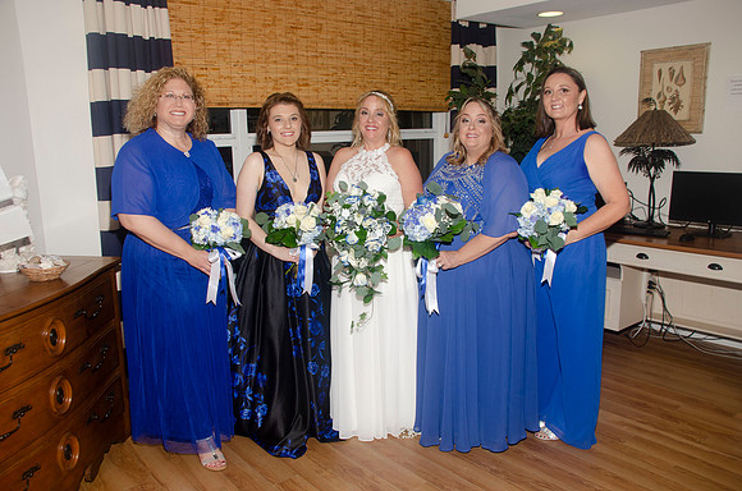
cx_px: 371
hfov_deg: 62.0
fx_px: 617
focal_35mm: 30
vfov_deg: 43.4
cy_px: 246
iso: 200
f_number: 5.6
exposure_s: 1/160
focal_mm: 20
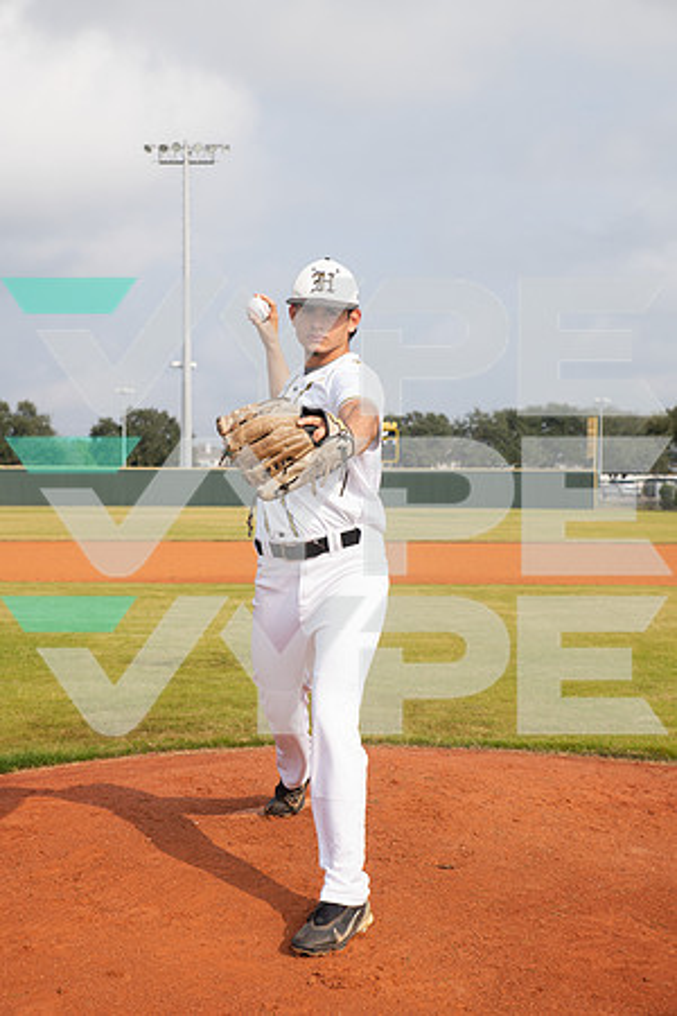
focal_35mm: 50
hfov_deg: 27.0
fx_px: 1410
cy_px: 508
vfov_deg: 39.6
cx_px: 338
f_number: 7.1
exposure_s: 1/400
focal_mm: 50
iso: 100
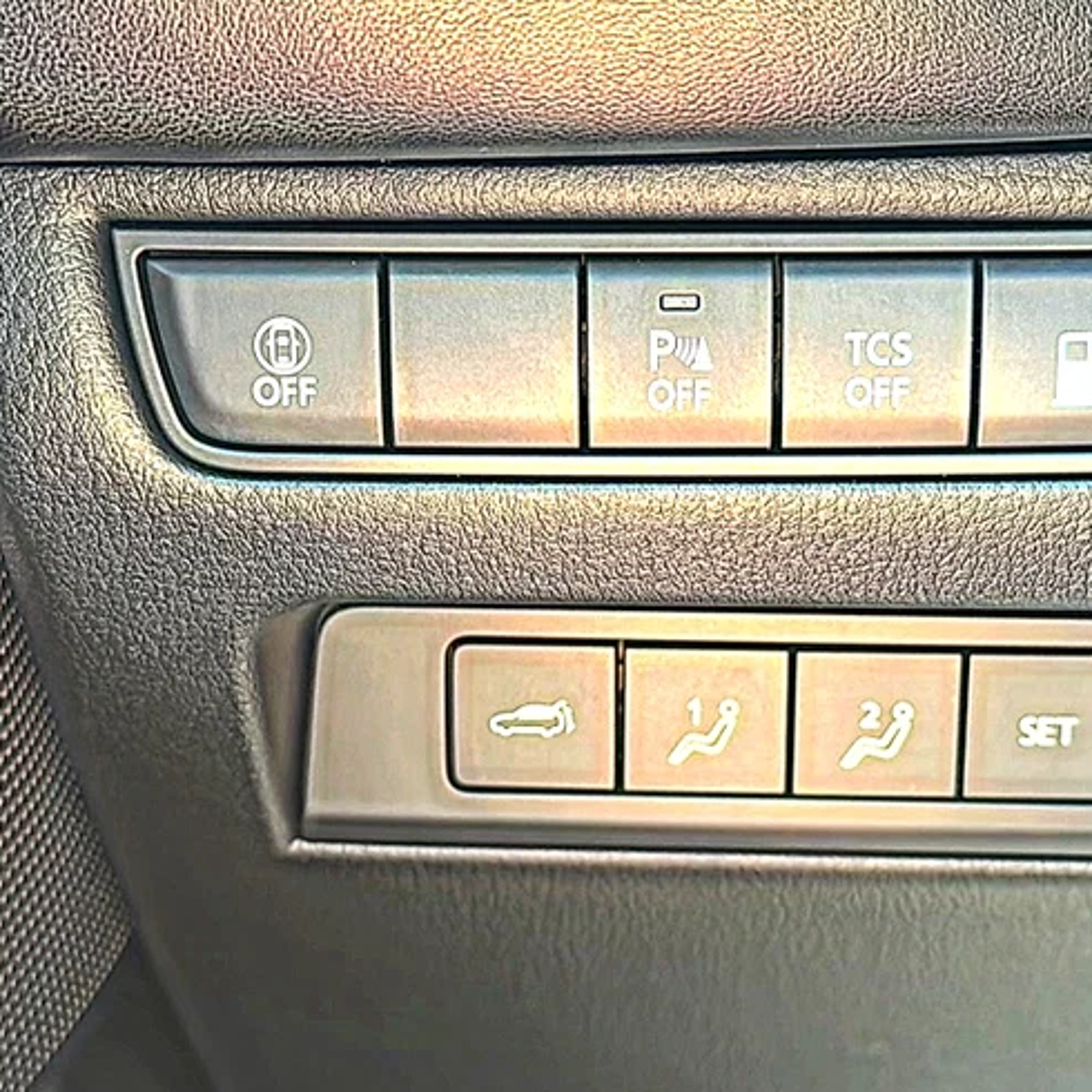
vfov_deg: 32.2
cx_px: 644
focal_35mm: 53
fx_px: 1892
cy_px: 529
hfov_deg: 32.1
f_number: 1.78
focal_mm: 6.86
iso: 80
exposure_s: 1/40
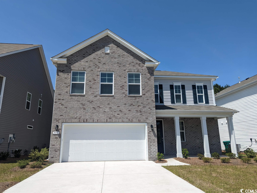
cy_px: 96
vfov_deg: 56.9
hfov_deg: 71.5
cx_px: 128
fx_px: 178
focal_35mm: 24
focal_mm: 6.81
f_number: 1.85
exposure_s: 1/2976
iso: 52
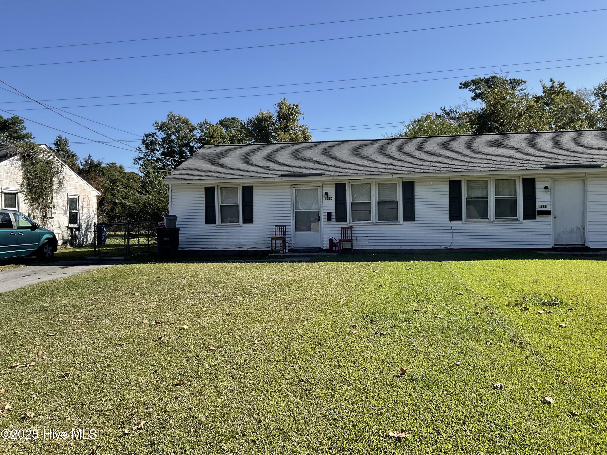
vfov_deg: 48.2
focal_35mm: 29
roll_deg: +1.6
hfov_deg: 61.7
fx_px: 509
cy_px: 228
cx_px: 304
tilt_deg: -0.6
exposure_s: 1/1279
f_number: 1.8
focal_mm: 3
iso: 16
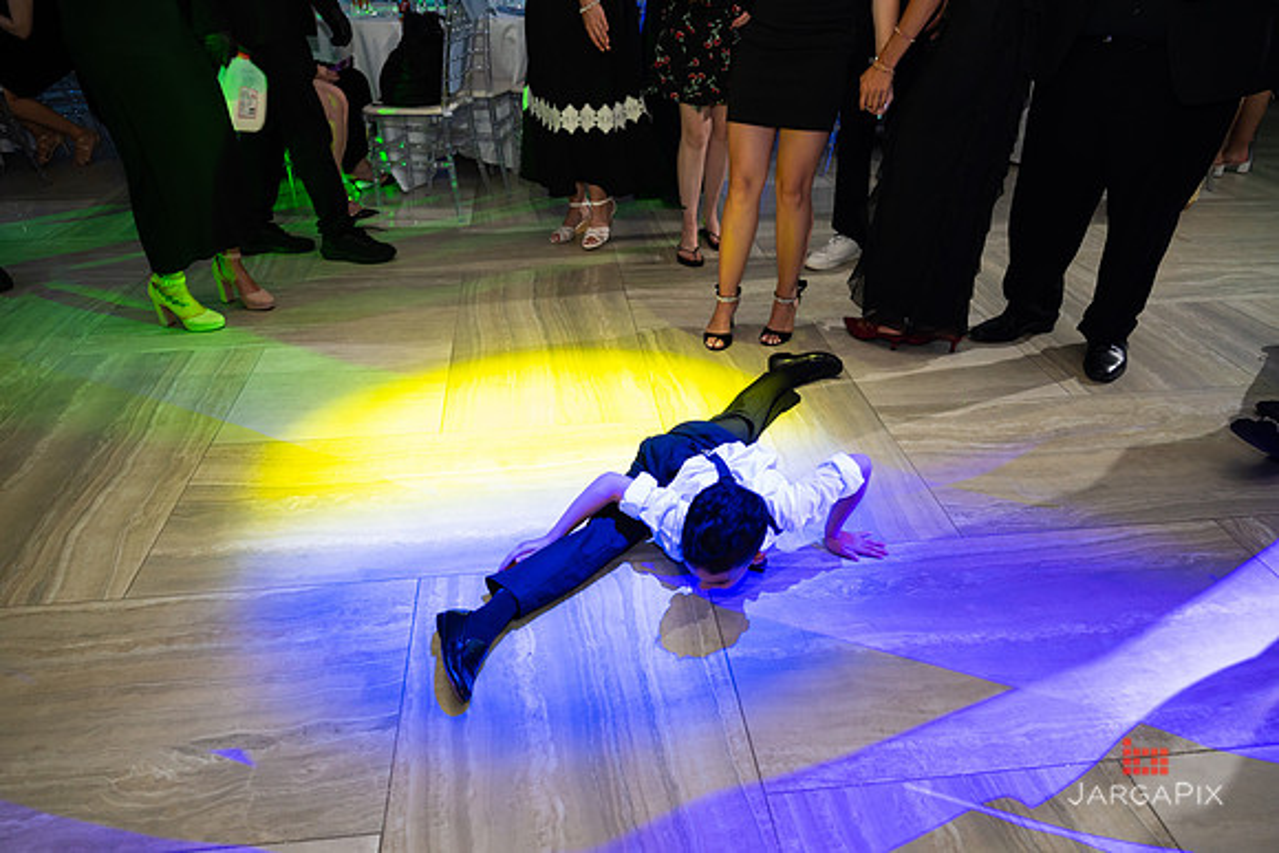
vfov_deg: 52.2
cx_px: 640
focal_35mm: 25
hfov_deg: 72.5
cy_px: 426
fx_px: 871
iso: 1250
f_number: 3.2
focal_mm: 24
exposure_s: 1/100
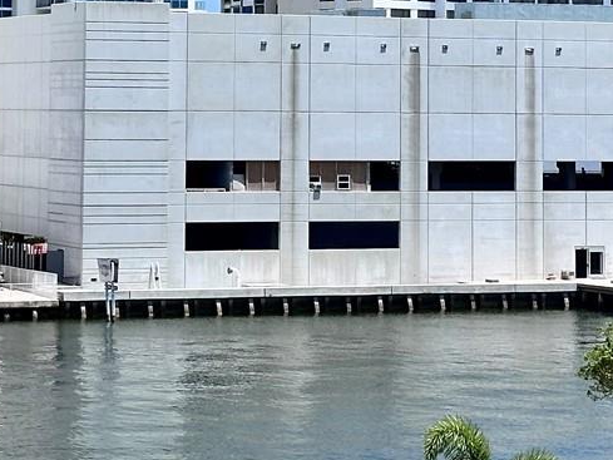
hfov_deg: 12.6
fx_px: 2781
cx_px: 263
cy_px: -123
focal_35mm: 157
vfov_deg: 9.3
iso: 64
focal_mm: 6.86
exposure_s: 1/5556
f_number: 1.78
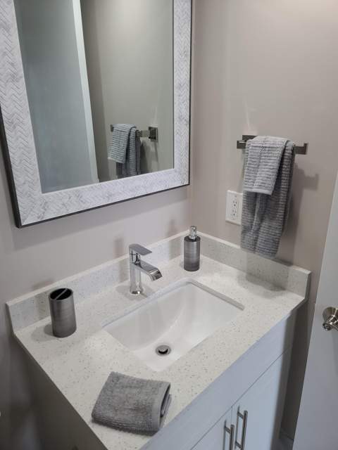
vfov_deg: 69.4
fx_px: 325
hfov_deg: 54.9
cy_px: 225
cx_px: 169
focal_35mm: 25
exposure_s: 1/59
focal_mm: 7
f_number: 1.8
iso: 40
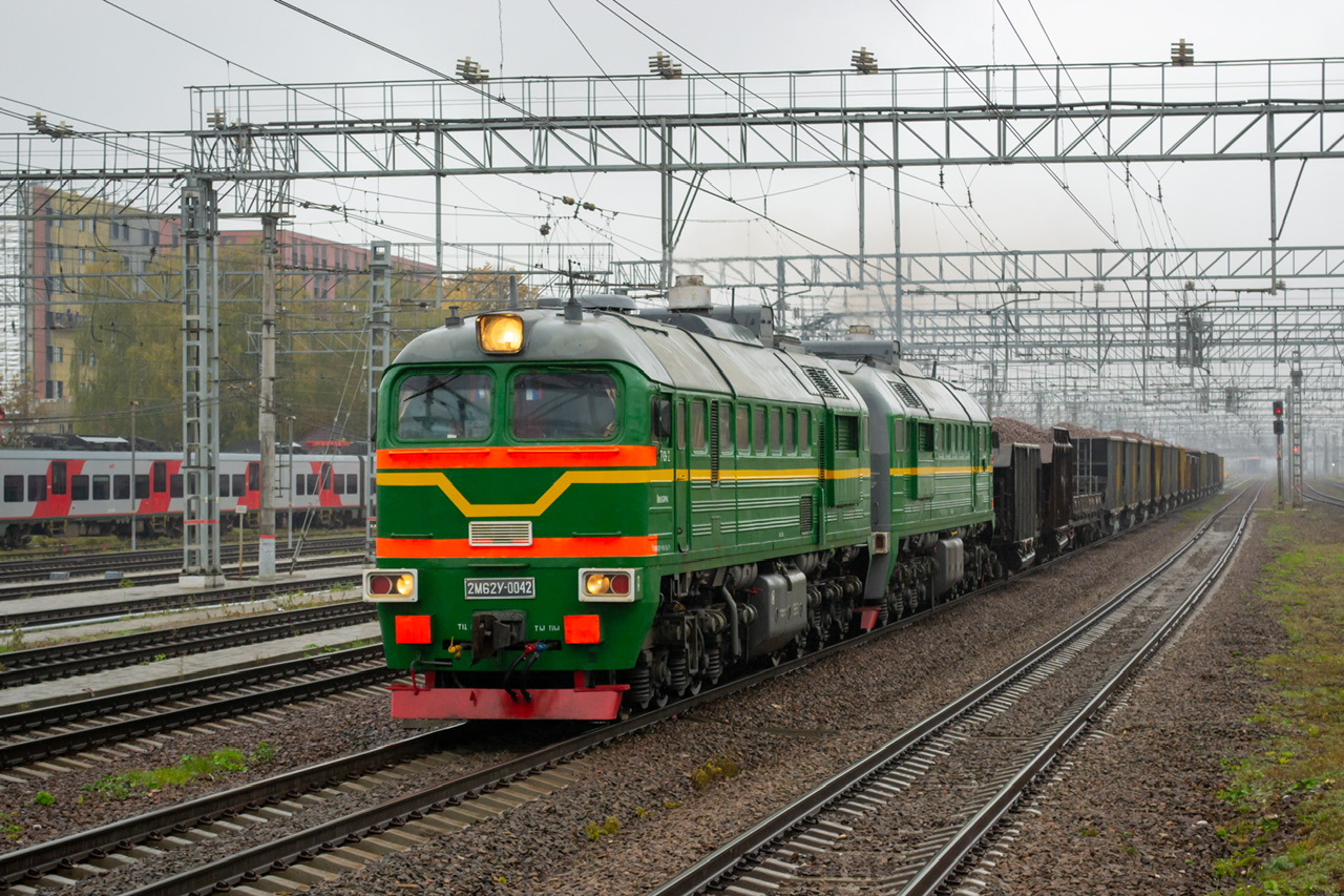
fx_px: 3079
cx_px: 672
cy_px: 448
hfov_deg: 24.6
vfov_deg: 16.5
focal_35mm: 82
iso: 800
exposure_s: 1/500
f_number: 6.3
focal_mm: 55
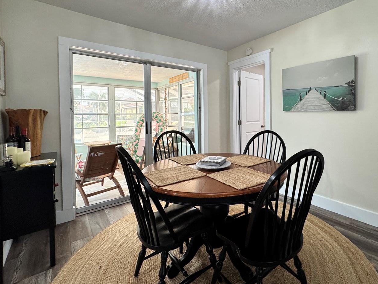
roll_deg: +0.9
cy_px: 117
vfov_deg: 71.0
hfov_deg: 86.7
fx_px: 197
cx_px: 227
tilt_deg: -1.0
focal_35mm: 18
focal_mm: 2.22
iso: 250
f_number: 2.2
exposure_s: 1/120
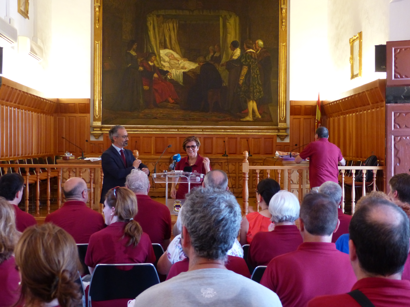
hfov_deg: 35.5
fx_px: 640
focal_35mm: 54
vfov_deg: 27.0
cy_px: 154
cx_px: 205
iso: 400
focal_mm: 9.8
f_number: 2.8
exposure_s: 1/40
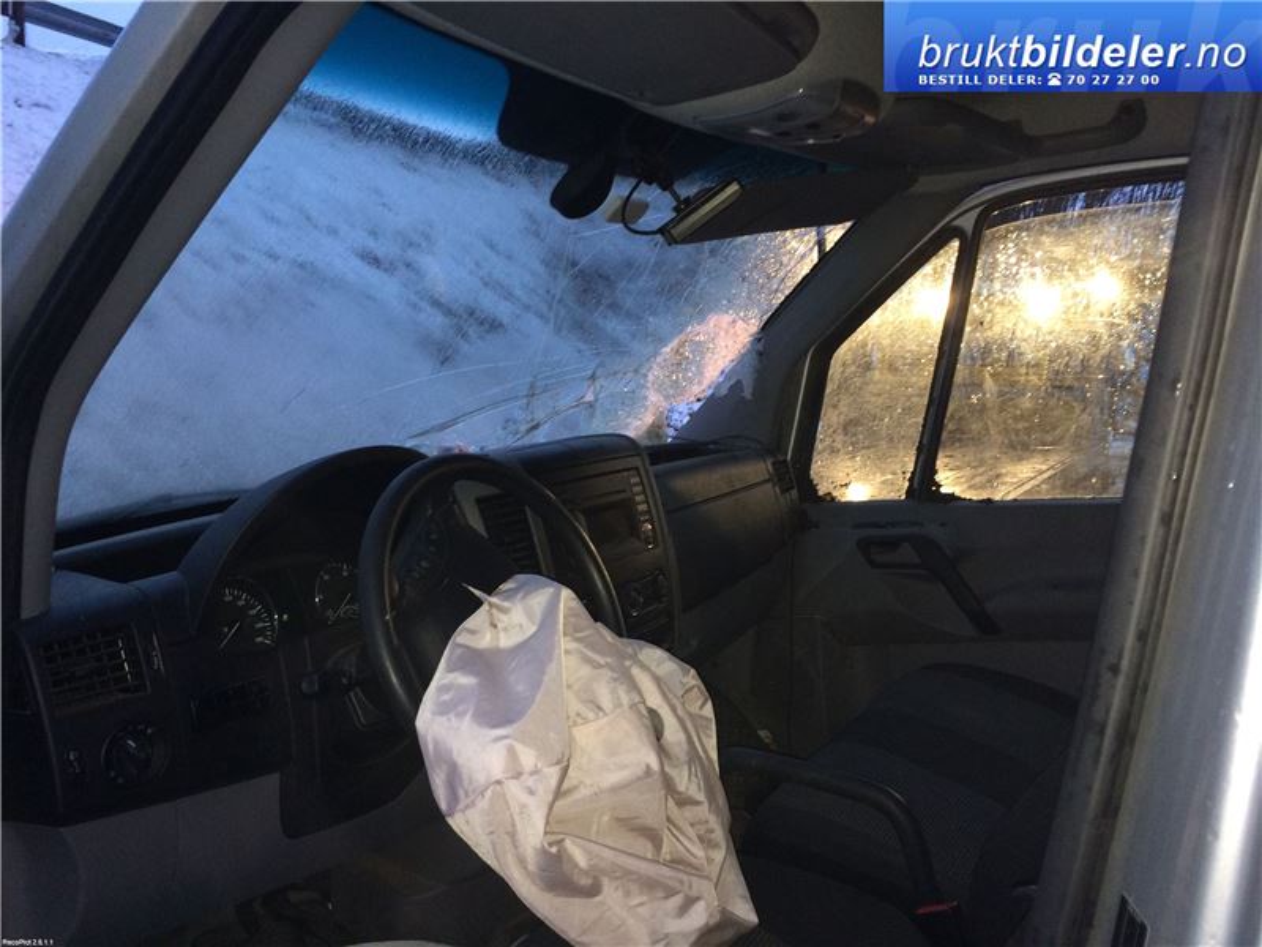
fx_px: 1057
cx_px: 631
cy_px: 474
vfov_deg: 48.2
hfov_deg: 61.7
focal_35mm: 29
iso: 160
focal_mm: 4.15
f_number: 2.2
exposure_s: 1/30
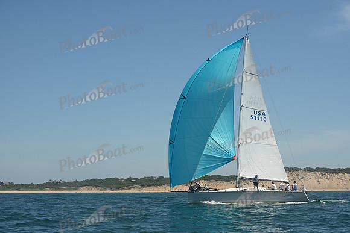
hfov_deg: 28.8
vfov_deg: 19.5
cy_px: 116
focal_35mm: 70
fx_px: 681
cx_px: 175
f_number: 10
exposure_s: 1/1000
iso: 320
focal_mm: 70
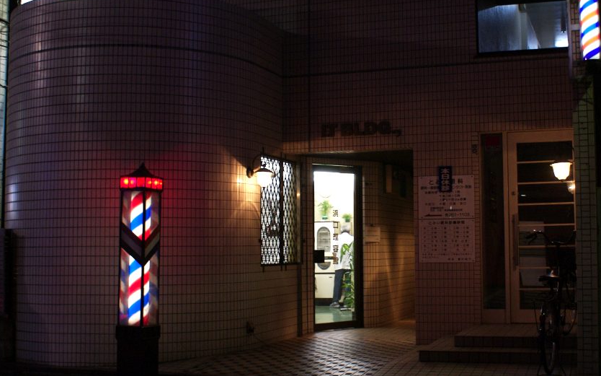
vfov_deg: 38.3
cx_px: 355
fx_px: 540
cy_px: 198
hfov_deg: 57.8
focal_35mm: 33
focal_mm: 18
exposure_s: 1/30
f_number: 3.5
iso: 400
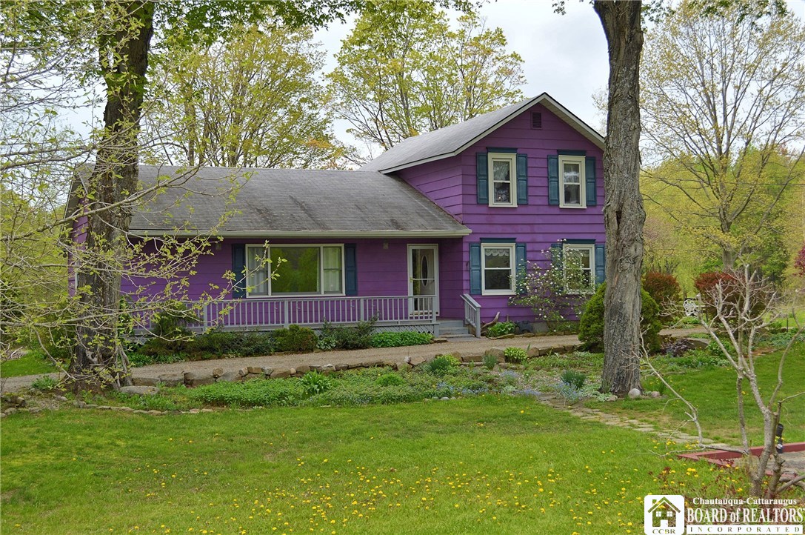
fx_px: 1072
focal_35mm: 48
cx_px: 402
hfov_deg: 41.2
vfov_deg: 28.0
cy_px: 268
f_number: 5.6
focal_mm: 32
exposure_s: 1/125
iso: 100
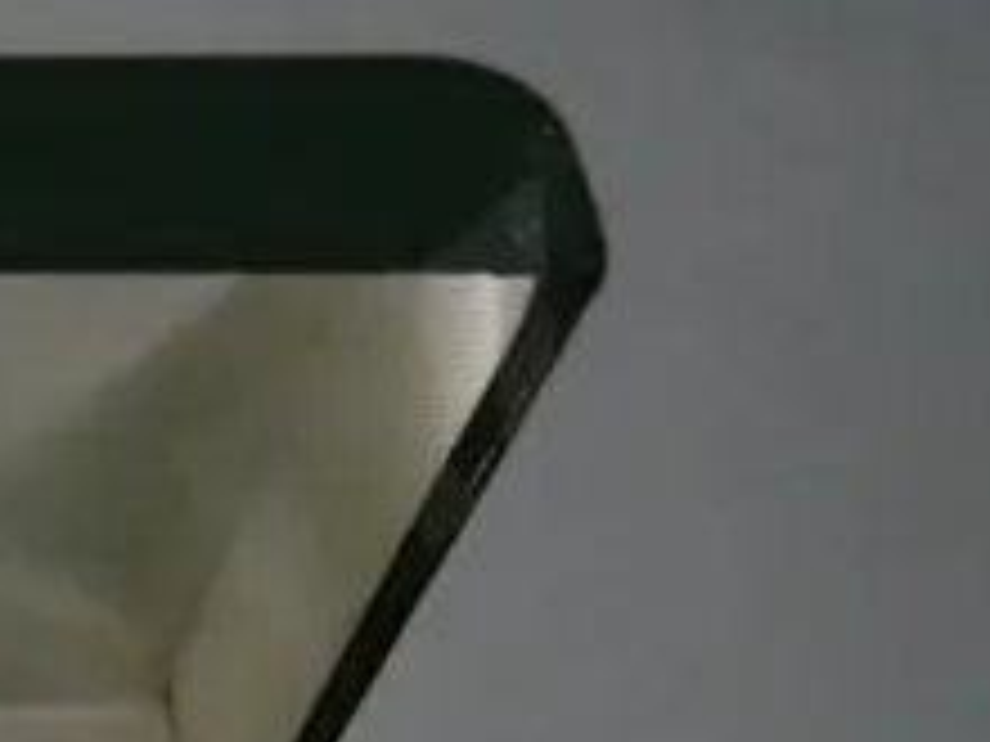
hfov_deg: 9.6
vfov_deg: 7.6
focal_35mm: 186
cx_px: -1242
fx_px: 5320
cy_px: 1650
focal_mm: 20
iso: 3200
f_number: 5
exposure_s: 1/200
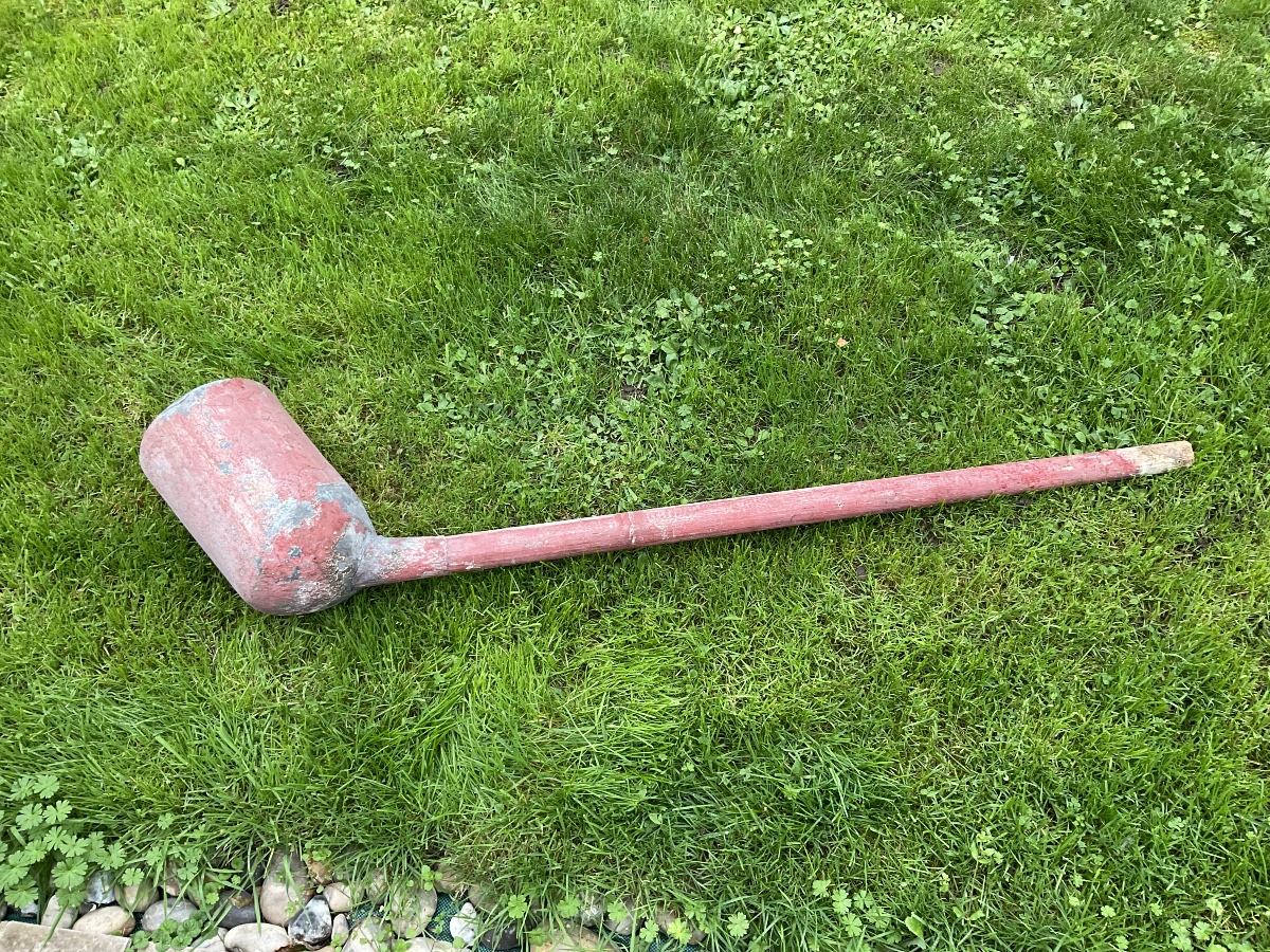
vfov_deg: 48.2
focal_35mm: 29
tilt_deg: -54.9
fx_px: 1064
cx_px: 635
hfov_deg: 61.7
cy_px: 476
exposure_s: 1/100
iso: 32
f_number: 1.8
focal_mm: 3
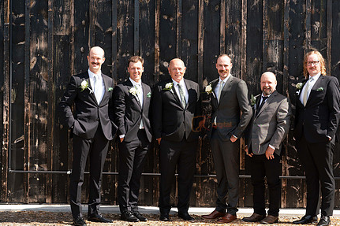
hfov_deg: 28.7
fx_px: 661
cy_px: 126
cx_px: 226
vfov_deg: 19.4
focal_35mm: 70
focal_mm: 52
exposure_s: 1/1000
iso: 400
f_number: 4.5
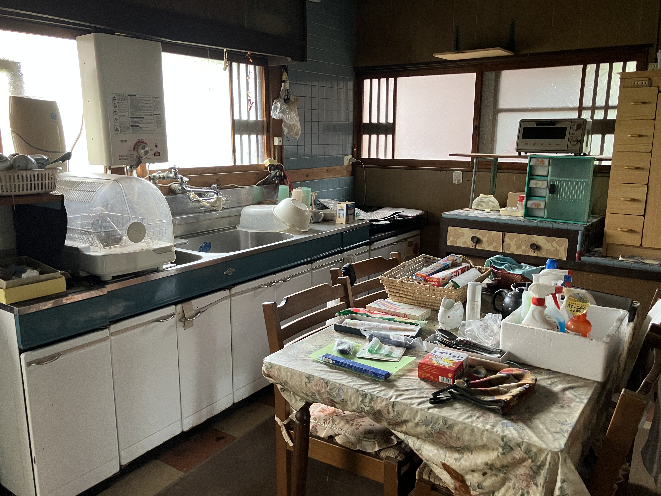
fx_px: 535
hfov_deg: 63.4
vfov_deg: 49.7
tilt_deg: -10.9
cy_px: 248
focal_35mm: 28
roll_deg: -0.5
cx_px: 330
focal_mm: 3.99
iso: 200
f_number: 1.8
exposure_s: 1/60
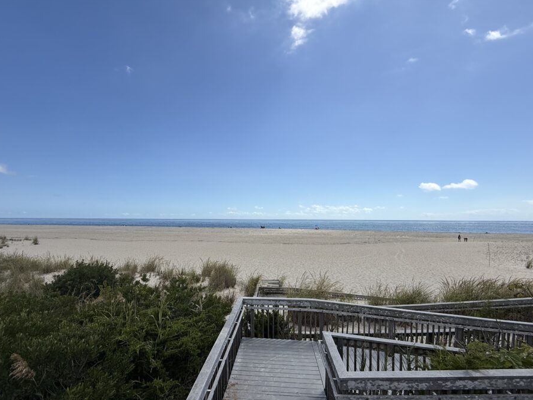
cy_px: 226
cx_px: 259
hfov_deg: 94.5
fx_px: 246
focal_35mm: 16
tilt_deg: -1.7
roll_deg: -0.2
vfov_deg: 77.7
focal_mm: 2.22
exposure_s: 1/3663
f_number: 2.2
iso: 50
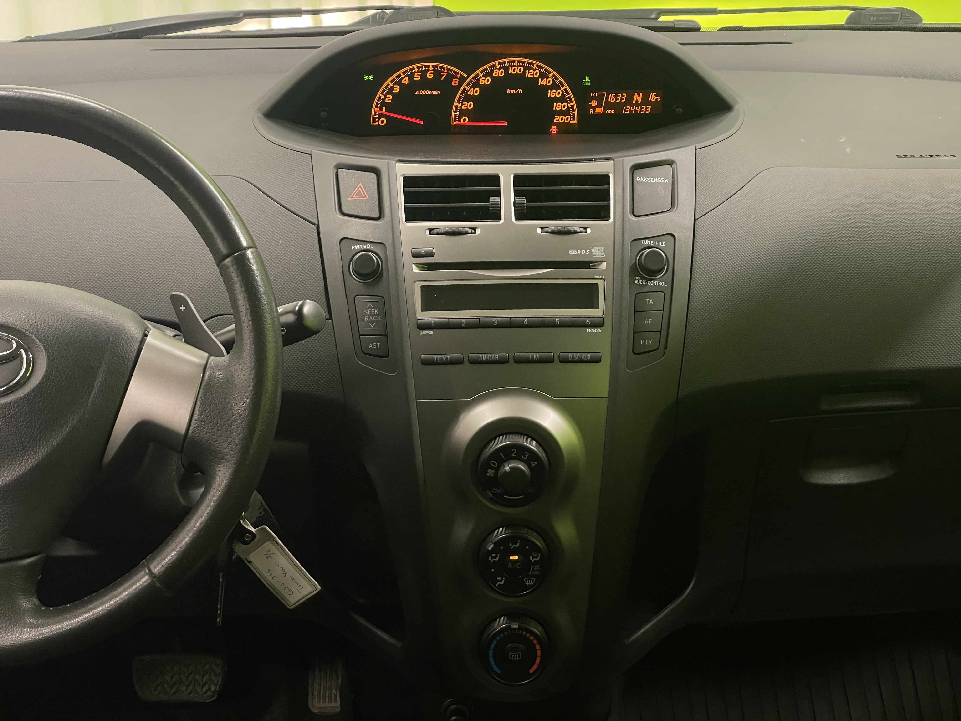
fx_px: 1444
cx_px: 480
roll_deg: -0.1
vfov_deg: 28.0
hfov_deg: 36.8
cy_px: 360
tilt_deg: -20.0
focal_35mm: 52
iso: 250
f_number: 2
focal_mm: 6
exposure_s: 1/50
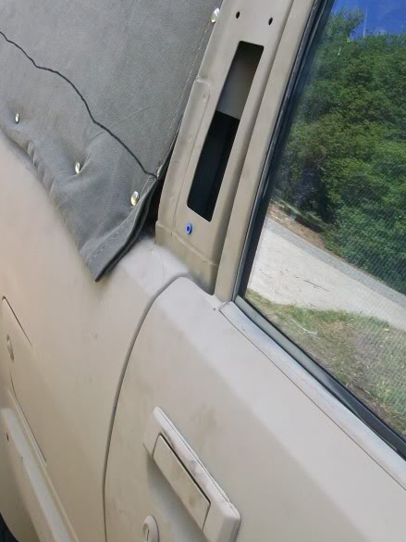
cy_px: 168
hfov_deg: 26.1
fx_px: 875
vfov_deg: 33.9
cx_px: 215
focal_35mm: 56
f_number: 2.8
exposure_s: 1/160
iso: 64
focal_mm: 5.7
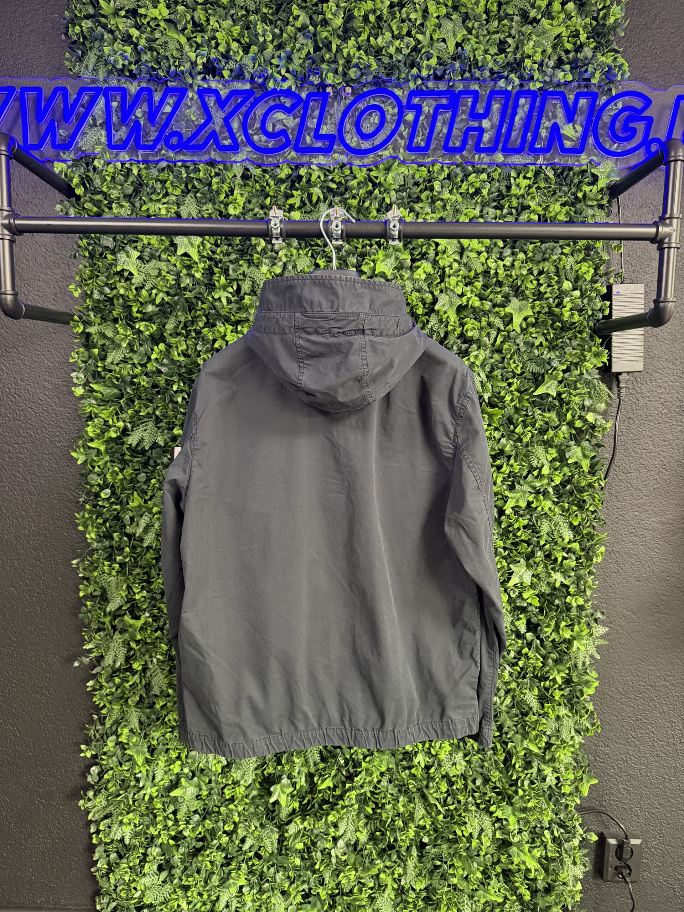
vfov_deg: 71.6
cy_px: 456
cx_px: 342
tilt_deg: -6.5
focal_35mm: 24
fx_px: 632
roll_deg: -1.5
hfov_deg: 56.8
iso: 800
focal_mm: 6.76
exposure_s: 1/50
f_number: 1.78
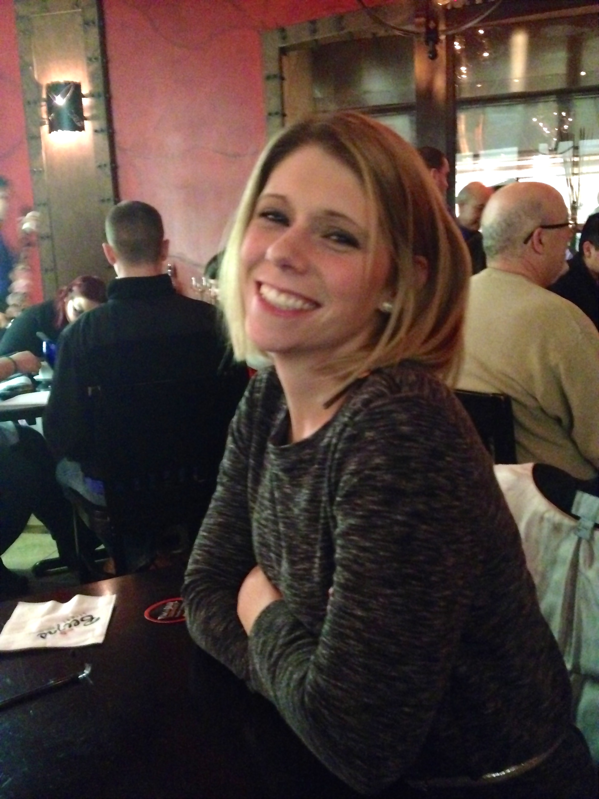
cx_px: 300
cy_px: 400
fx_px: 808
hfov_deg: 40.7
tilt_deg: -11.5
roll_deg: +4.4
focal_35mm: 35
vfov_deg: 52.6
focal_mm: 4.28
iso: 800
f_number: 2.4
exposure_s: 1/15
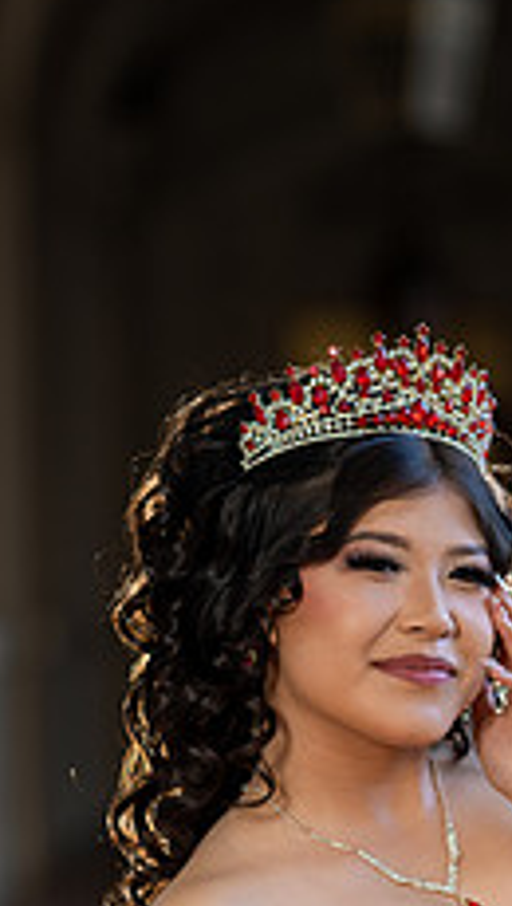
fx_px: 4184
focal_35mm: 174
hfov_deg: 7.0
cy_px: 733
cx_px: 429
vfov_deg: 12.3
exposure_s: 1/125
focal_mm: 85
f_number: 2
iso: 100
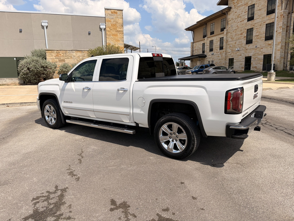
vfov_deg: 53.1
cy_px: 110
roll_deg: -0.6
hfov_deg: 67.3
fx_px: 221
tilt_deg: -9.9
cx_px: 147
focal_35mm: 26
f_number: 1.6
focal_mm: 5.96
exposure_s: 1/4950
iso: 50
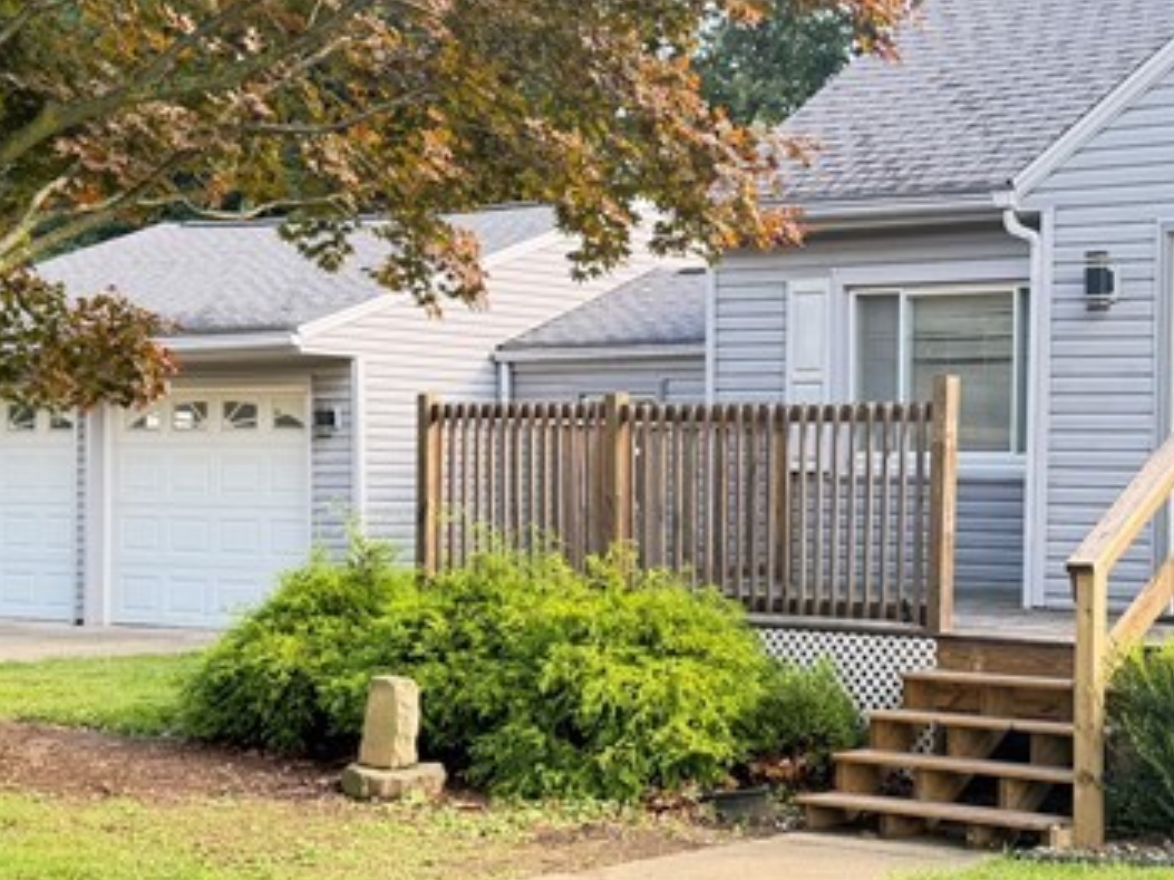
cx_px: 950
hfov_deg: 27.2
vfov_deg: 21.0
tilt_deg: -1.6
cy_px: 522
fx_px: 2373
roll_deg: -1.1
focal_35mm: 70
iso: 80
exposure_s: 1/171
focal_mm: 6.76
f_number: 1.78
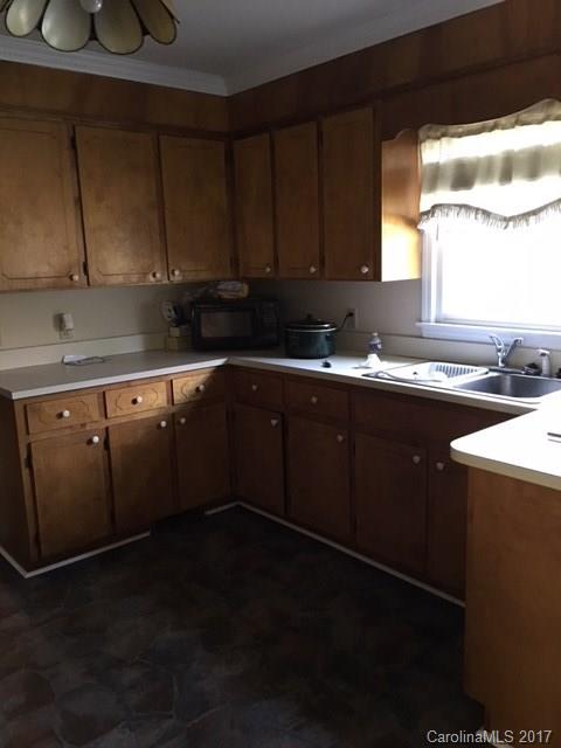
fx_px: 627
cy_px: 374
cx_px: 280
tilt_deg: -10.5
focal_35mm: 29
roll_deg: +2.2
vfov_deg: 61.7
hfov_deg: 48.2
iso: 80
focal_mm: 4.15
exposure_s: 1/4
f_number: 2.2
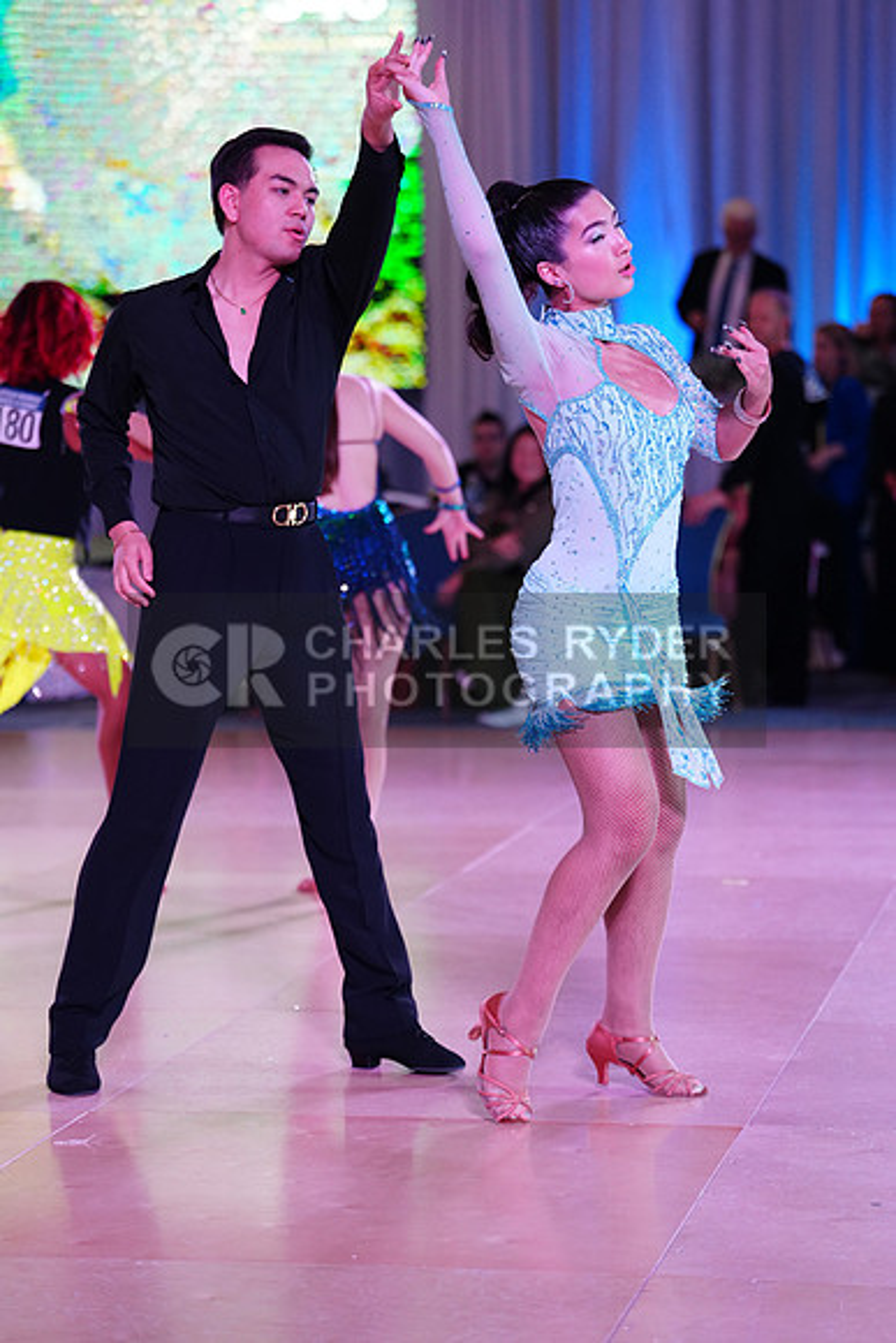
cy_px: 672
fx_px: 3843
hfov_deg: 13.3
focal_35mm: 103
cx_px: 448
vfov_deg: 19.8
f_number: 2.8
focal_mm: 103
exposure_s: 1/640
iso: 2000
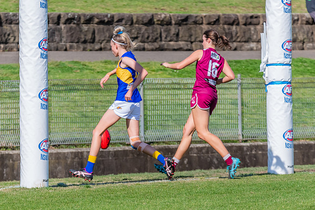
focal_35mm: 555
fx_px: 4857
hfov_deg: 3.7
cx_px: 97
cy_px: 142
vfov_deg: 2.5
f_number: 10
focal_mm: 400
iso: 800
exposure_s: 1/1600
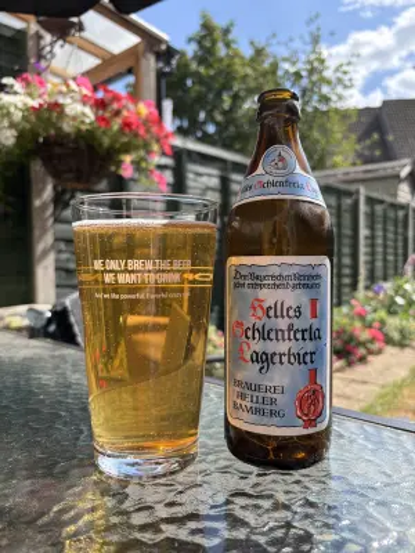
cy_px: 276
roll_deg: +0.0
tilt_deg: -3.1
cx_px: 208
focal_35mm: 26
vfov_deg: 67.3
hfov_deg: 53.1
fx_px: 416
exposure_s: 1/1248
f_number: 1.6
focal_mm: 5.96
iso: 50
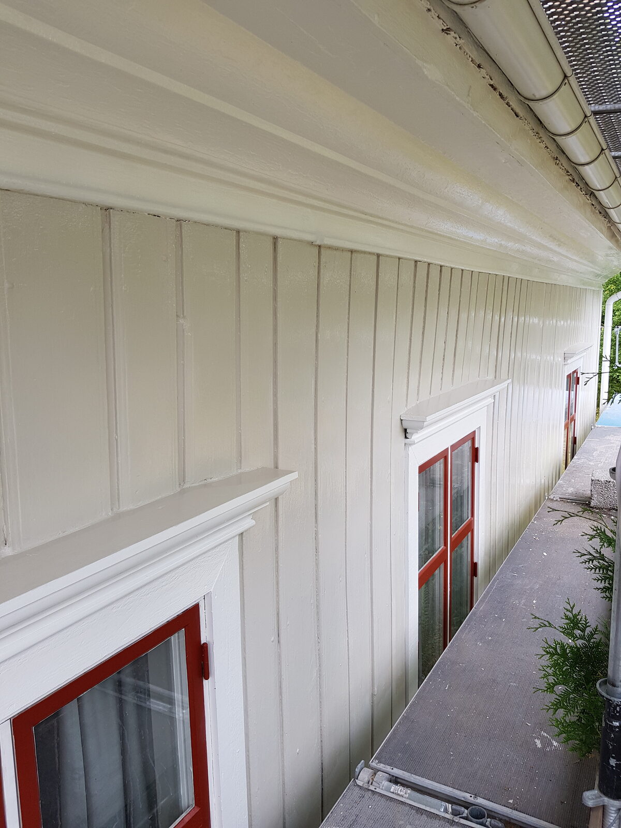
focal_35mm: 26
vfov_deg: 67.3
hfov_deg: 53.1
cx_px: 310
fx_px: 622
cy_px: 414
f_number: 1.7
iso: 40
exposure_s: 1/219
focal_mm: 4.2
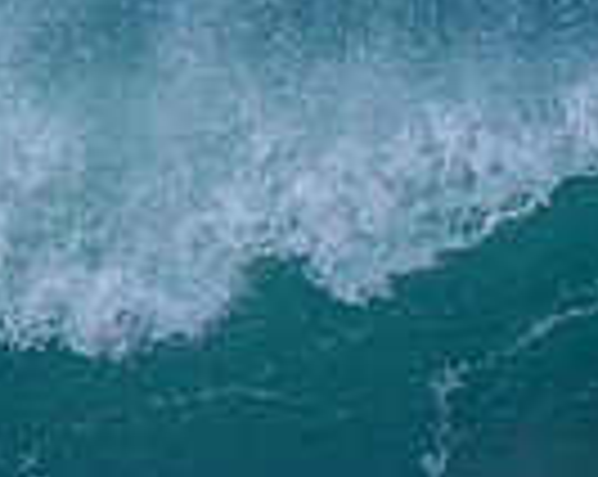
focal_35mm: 3071
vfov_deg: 0.5
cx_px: -589
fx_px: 54272
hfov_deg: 0.6
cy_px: 322
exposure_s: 1/2000
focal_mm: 500
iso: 500
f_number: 5.6
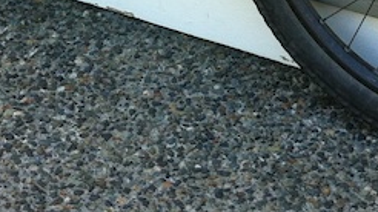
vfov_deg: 9.2
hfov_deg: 17.3
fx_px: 1242
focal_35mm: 124
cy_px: -207
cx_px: 207
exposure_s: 1/120
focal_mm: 3.85
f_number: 2.8
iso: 100
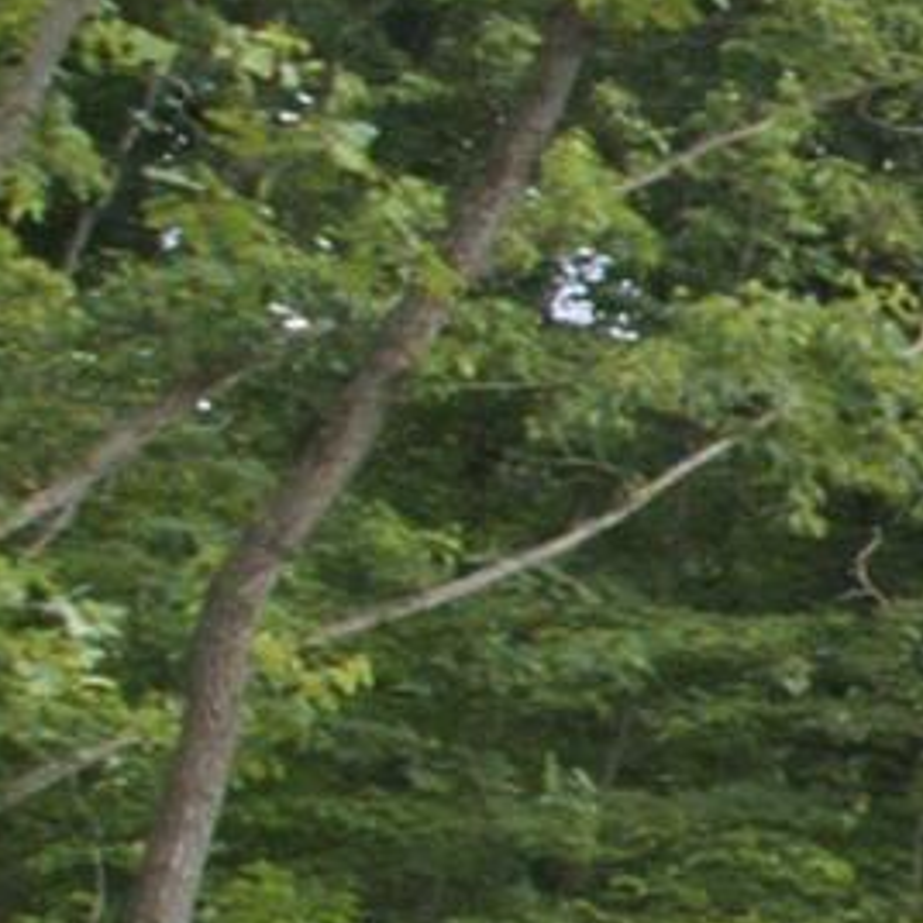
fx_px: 4585
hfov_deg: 5.8
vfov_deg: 10.7
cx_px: 4990
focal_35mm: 152
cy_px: 1756
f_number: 8
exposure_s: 1/320
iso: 640
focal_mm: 16
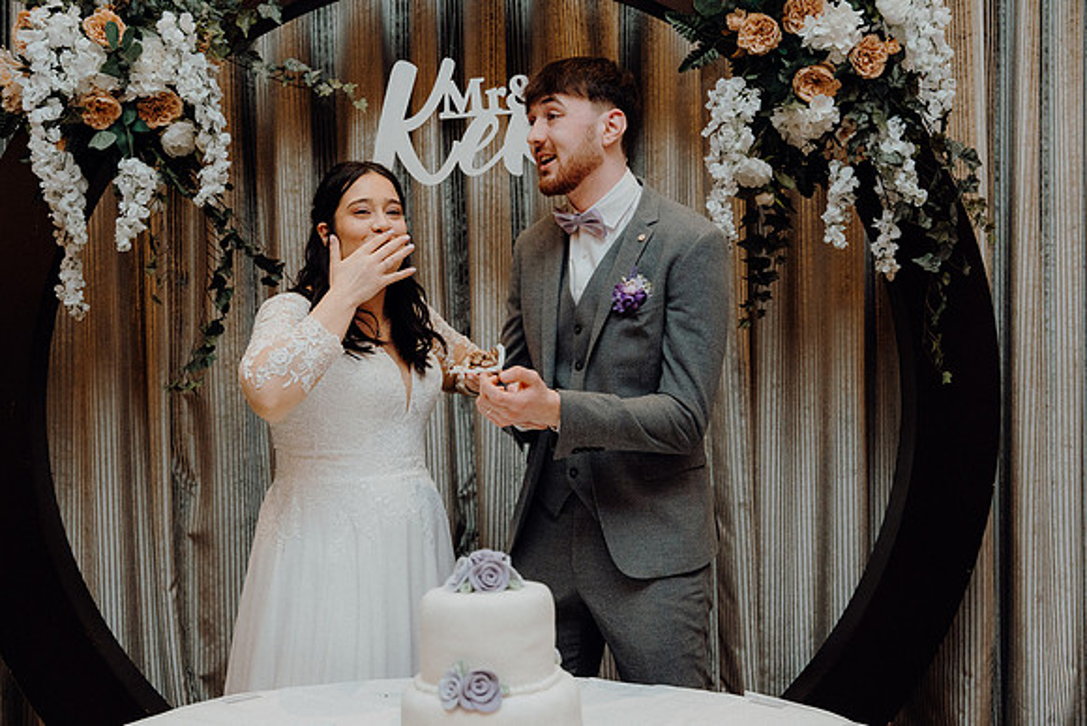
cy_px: 363
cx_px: 544
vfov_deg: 29.9
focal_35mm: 45
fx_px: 1359
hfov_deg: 43.6
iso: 2500
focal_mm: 45
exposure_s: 1/200
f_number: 3.5
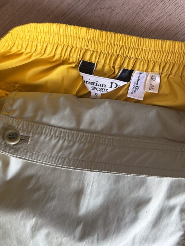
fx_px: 235
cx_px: 103
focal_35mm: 33
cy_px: 93
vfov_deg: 54.7
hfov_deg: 42.9
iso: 80
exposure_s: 1/121
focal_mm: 6.76
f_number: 1.78
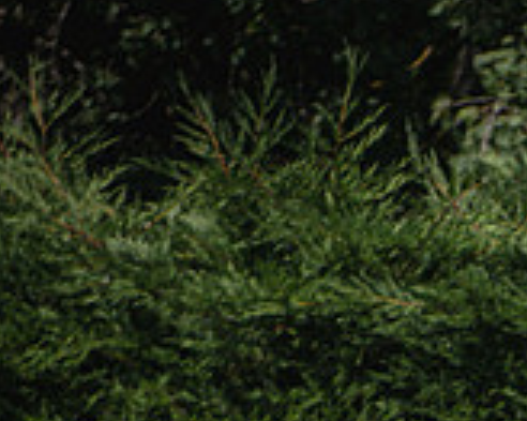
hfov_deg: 1.2
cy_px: 701
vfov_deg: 1.0
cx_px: 821
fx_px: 25346
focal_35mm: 1626
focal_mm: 280
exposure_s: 1/3200
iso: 400
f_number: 4
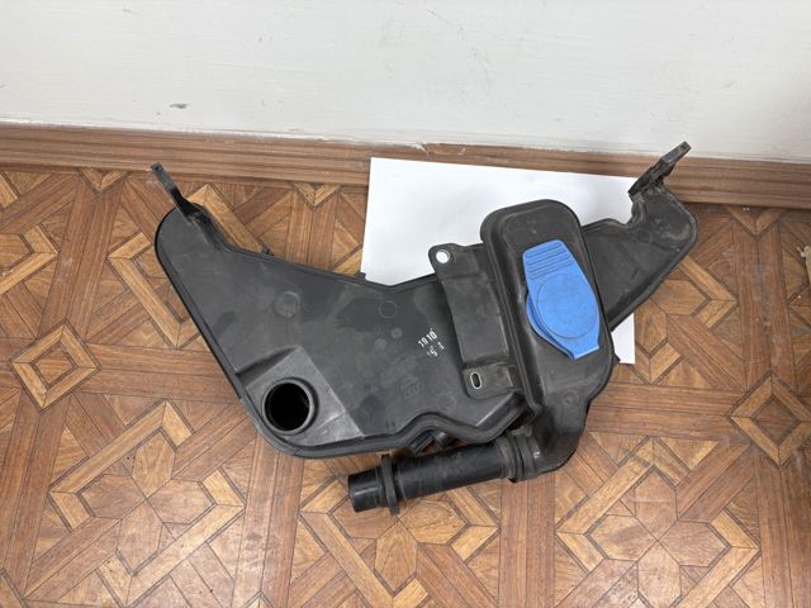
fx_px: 609
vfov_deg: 53.1
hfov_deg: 67.3
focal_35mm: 26
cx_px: 406
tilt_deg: -71.9
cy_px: 304
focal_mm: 5.96
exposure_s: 1/122
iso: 32
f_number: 1.6
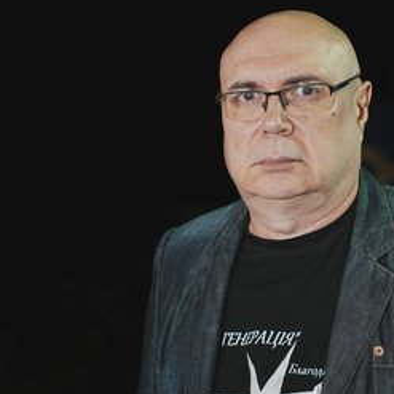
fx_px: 1082
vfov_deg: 20.6
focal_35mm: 84
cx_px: 292
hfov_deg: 20.5
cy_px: 190
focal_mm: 61
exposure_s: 1/320
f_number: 3.5
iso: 800
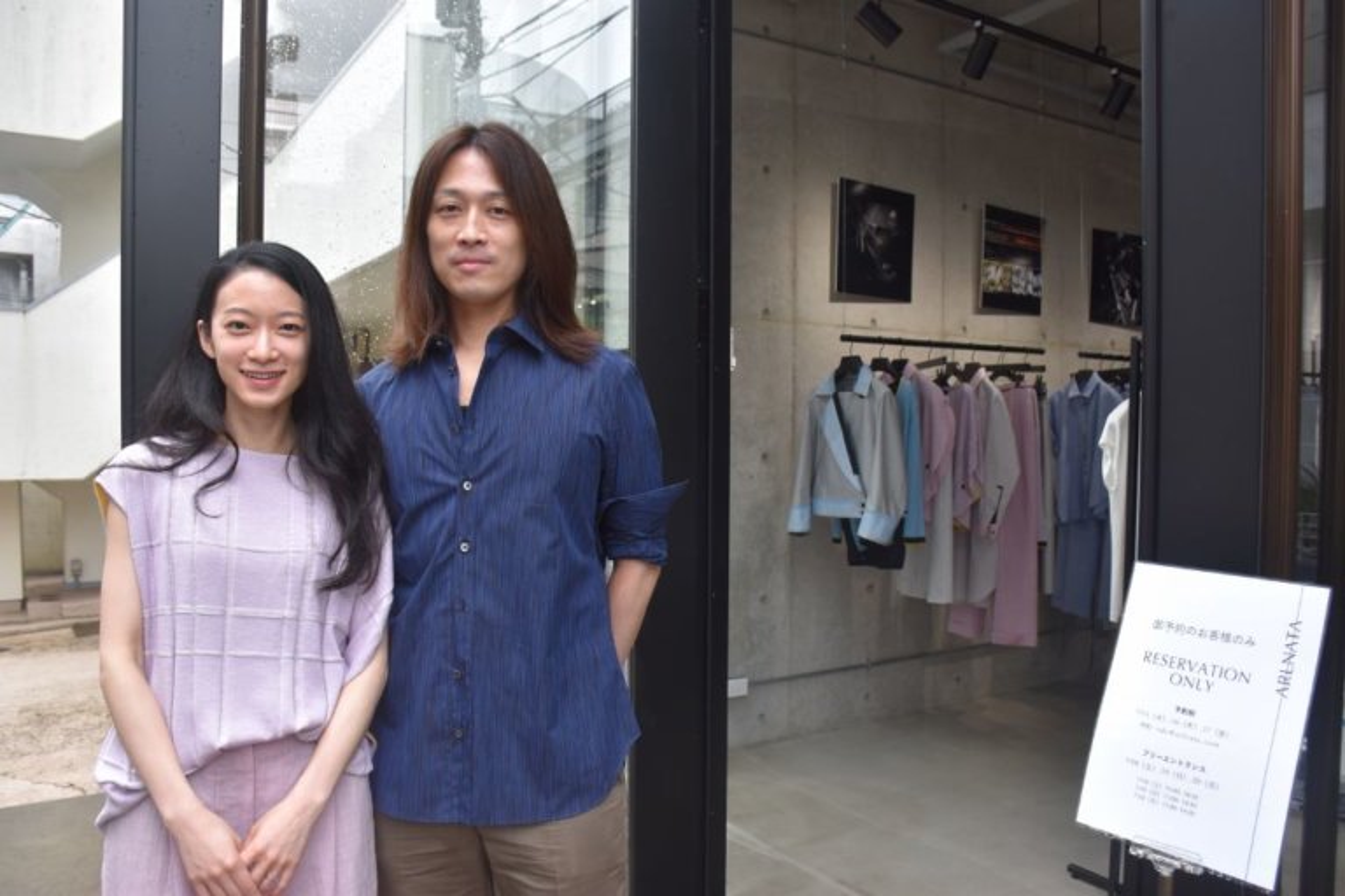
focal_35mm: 27
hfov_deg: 67.4
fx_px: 1009
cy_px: 448
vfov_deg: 47.9
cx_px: 672
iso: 280
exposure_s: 1/125
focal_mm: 18
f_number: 5.6
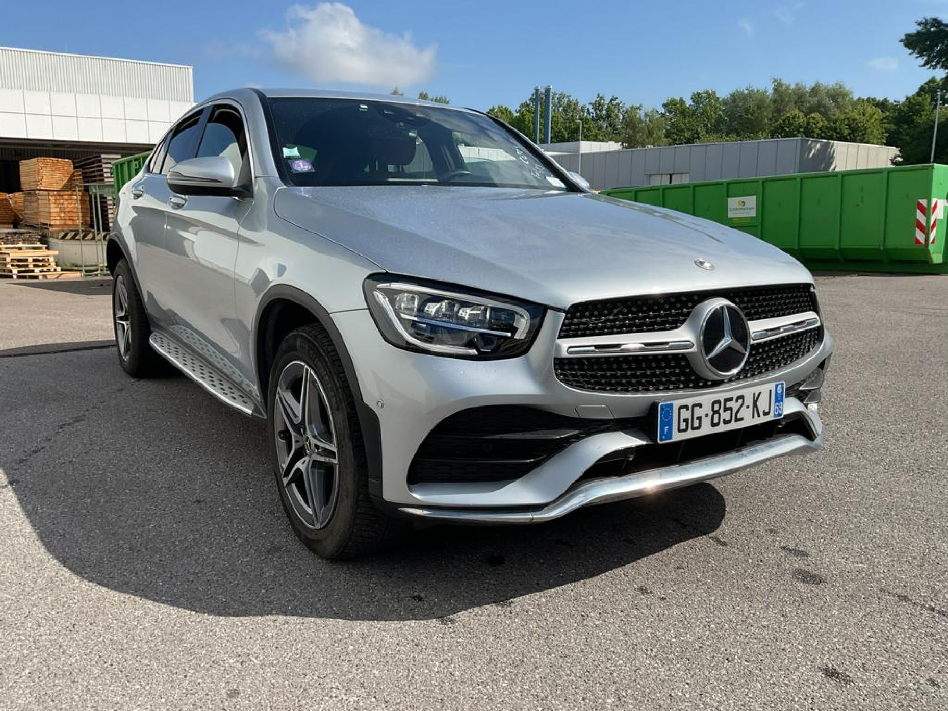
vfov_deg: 48.2
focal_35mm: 29
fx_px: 794
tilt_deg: -10.7
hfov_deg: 61.7
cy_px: 356
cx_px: 474
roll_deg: -2.0
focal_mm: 3
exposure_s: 1/2058
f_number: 1.8
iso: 16
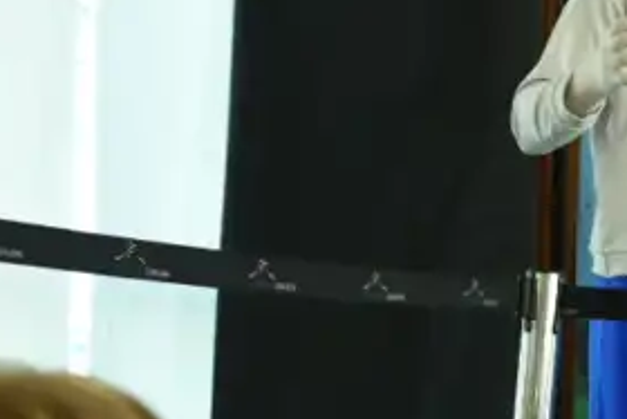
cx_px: 1178
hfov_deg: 12.4
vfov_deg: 9.1
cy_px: 419
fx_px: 2614
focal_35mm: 150
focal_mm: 35
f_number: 2.8
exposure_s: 1/250
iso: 500
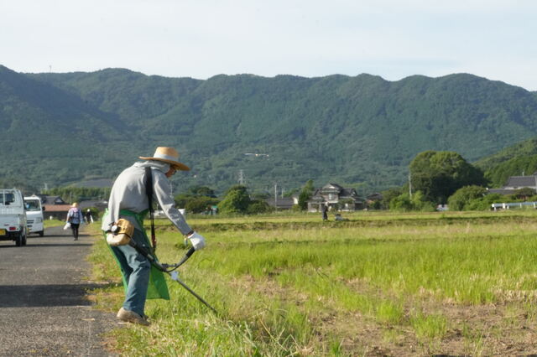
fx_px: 1073
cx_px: 268
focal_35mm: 72
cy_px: 178
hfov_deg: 28.1
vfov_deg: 18.9
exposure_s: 1/640
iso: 3200
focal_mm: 48
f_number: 22
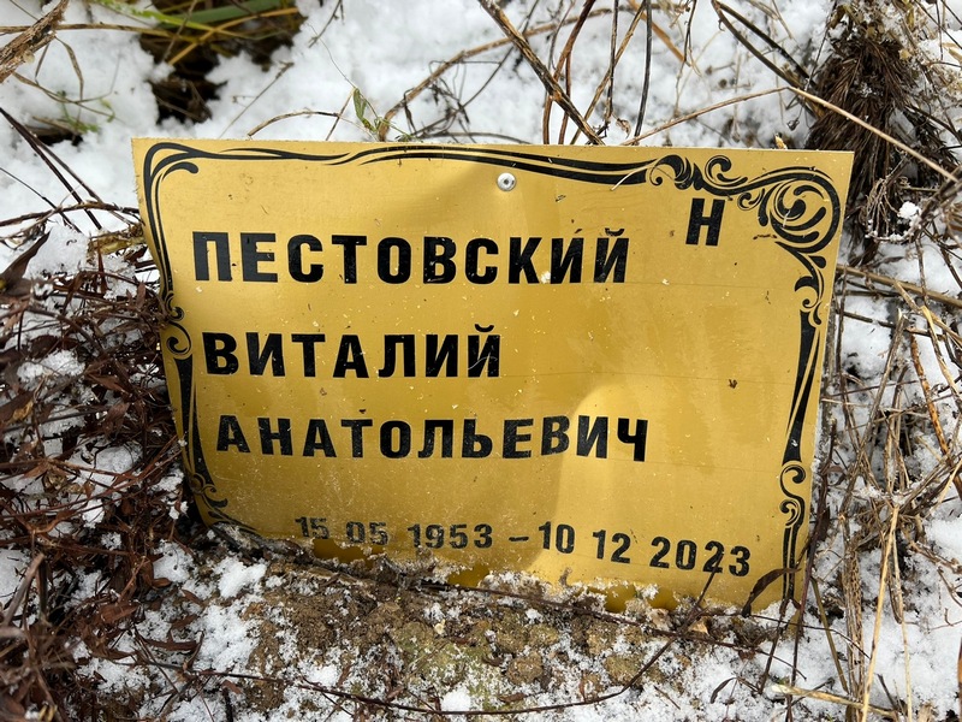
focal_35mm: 26
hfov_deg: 67.3
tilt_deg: -52.4
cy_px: 361
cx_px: 481
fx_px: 723
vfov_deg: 53.1
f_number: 1.5
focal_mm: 5.7
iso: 40
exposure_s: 1/121
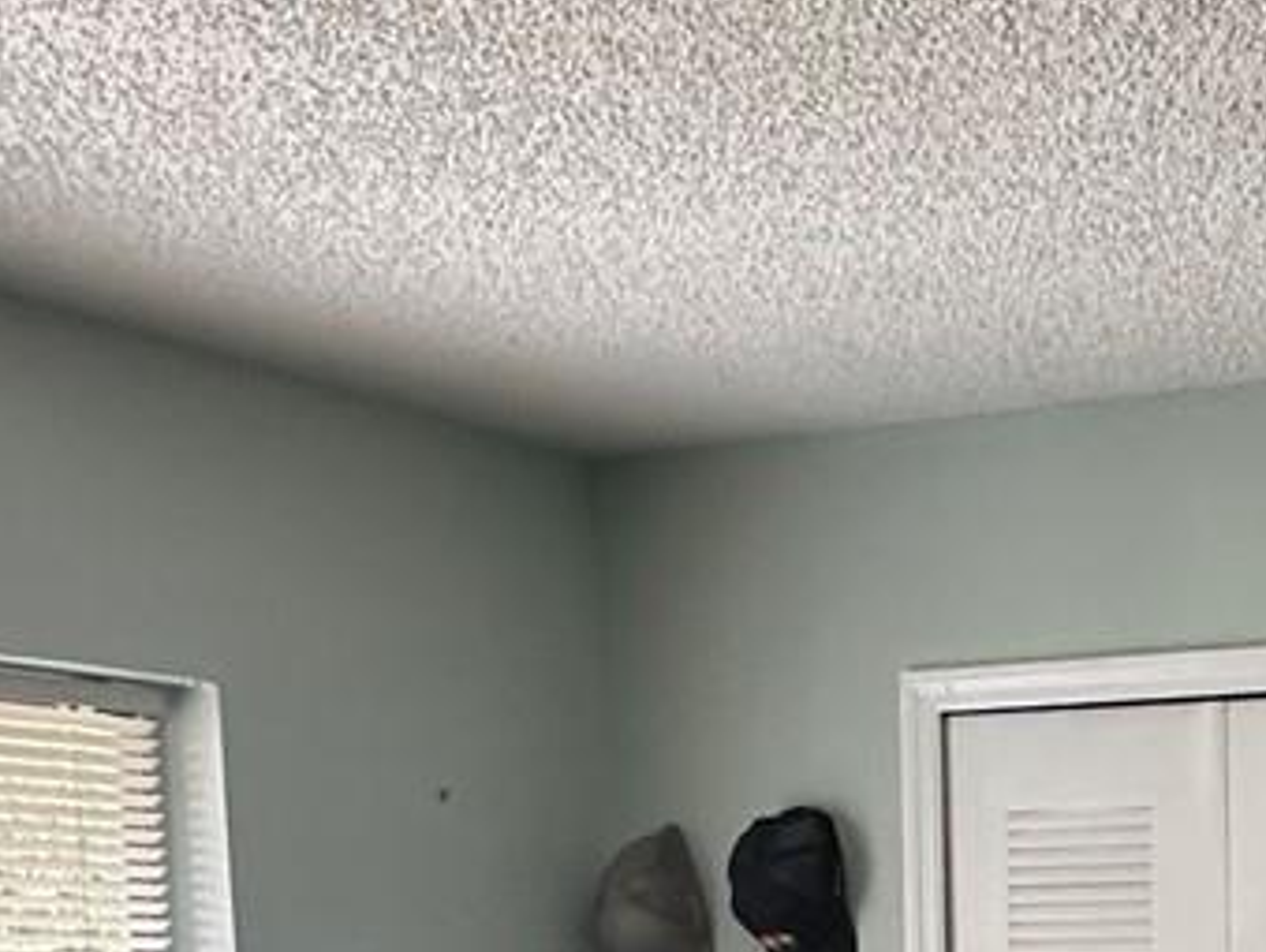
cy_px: 1314
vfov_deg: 20.0
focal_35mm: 66
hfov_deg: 27.9
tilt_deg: -8.5
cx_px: 1217
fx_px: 2416
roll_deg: -0.5
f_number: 2.2
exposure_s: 1/60
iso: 250
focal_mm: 2.22
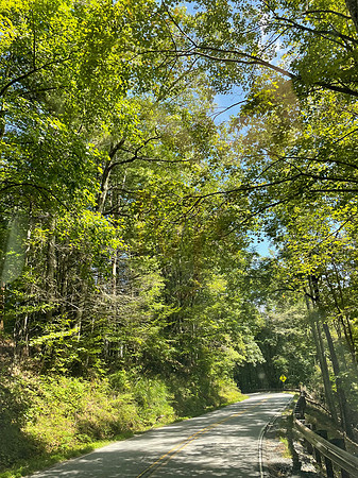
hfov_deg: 53.0
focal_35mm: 26
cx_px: 179
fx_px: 359
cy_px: 239
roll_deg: +0.9
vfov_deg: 67.3
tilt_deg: +19.6
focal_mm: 4.2
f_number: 1.6
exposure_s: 1/335
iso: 32
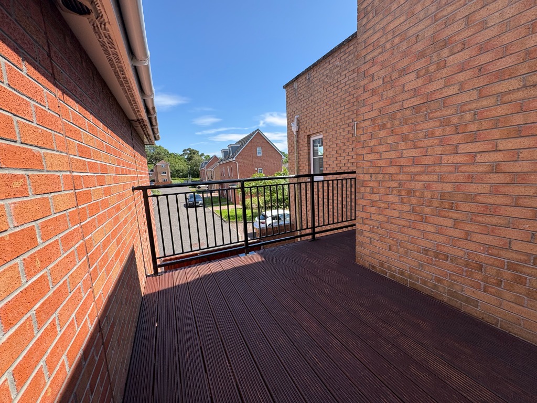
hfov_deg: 102.1
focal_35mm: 14
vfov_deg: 85.7
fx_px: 217
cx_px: 268
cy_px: 202
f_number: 2.2
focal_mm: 2.22
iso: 50
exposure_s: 1/944
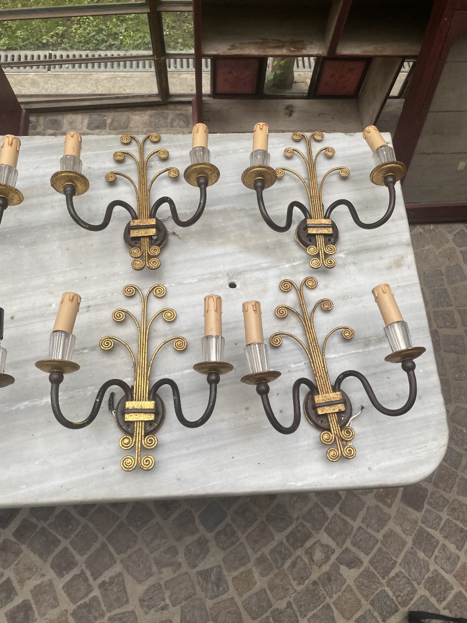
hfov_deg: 53.1
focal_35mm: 26
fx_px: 468
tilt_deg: -69.5
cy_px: 312
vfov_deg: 67.3
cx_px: 234
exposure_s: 1/121
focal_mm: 4.25
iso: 100
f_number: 1.8
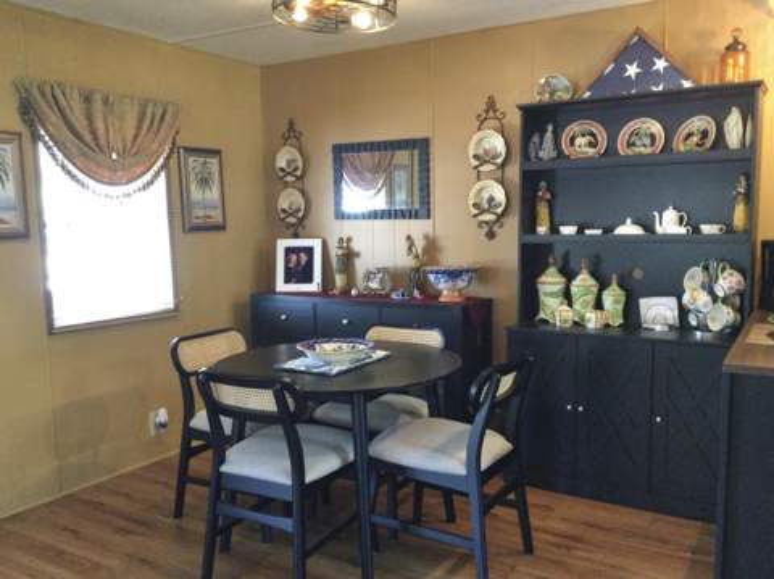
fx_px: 692
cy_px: 290
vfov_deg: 45.4
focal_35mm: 31
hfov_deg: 58.4
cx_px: 387
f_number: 2.4
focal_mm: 3.3
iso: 200
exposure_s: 1/24
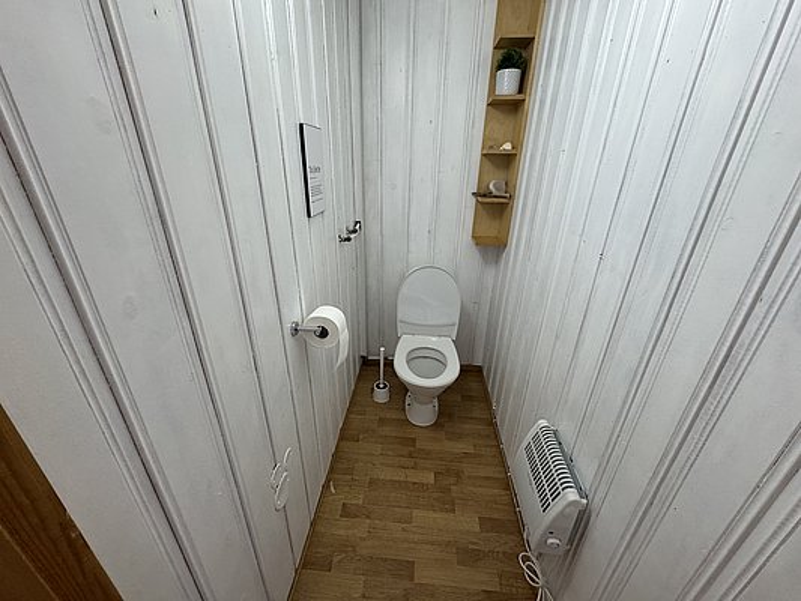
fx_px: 324
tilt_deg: -23.9
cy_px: 300
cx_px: 400
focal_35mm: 14
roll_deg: -2.2
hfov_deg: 102.1
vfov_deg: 85.7
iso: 250
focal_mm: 2.22
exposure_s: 1/100
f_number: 2.2
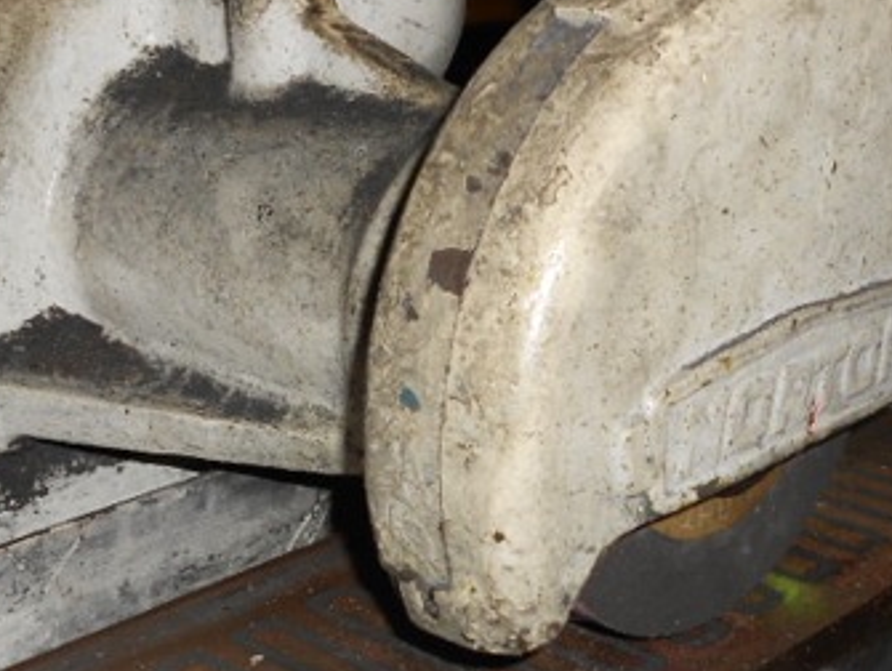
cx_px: 477
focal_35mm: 62
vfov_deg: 23.3
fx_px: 1599
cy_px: 543
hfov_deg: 31.2
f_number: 3.2
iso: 80
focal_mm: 4.6
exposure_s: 1/25
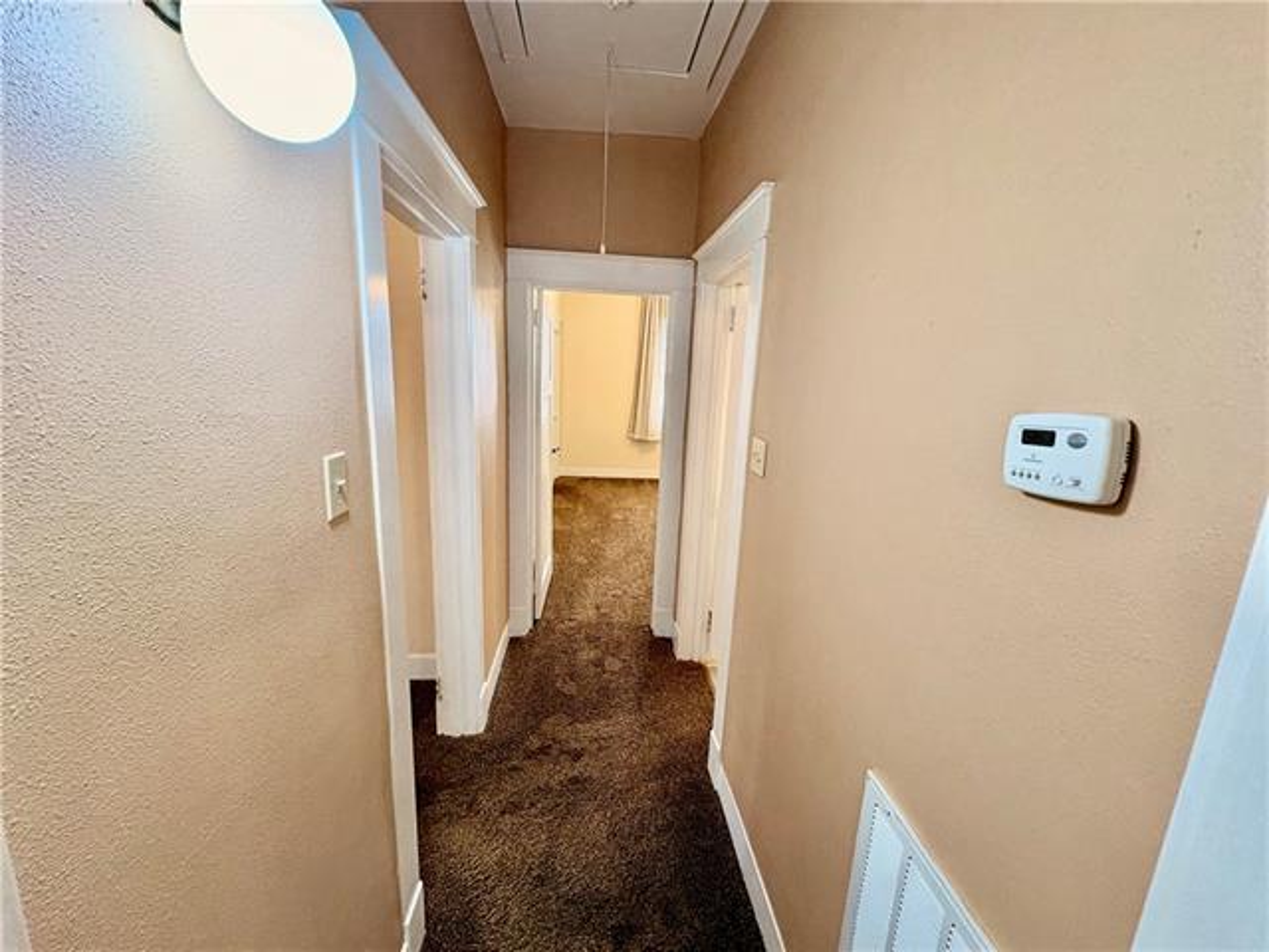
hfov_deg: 102.1
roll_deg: -2.7
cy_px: 476
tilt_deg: -11.9
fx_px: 513
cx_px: 634
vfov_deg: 85.7
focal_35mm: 14
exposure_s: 1/60
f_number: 2.2
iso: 250
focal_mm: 2.22
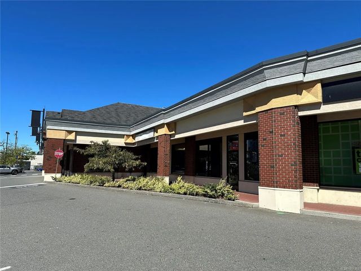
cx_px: 180
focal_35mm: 24
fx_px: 250
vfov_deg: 56.8
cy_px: 136
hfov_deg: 71.6
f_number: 1.78
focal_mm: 6.86
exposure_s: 1/4762
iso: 80
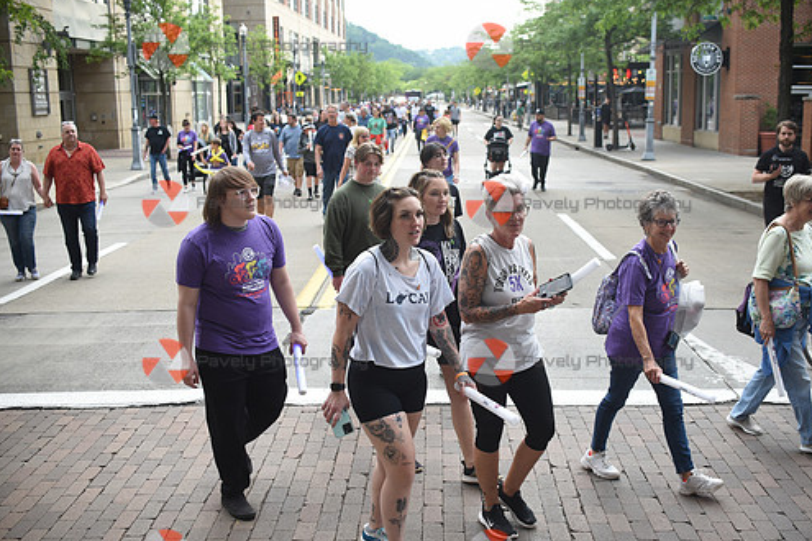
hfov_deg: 47.4
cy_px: 307
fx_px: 925
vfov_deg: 32.6
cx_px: 431
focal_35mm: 41
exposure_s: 1/320
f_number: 5
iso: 640
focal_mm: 35
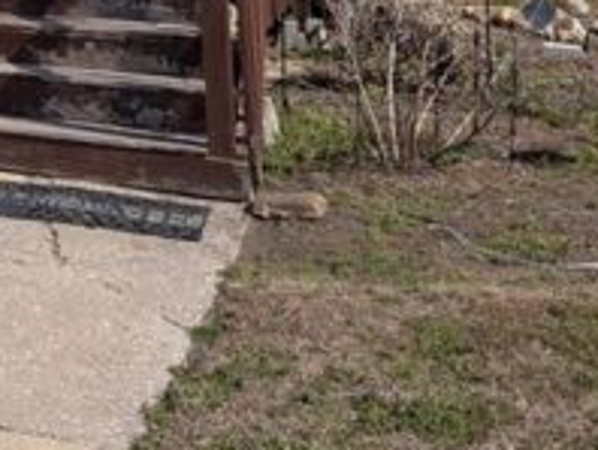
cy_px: -299
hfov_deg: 18.1
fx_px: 1609
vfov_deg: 14.4
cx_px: -375
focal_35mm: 93
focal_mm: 6.9
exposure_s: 1/999
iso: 21
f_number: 1.68
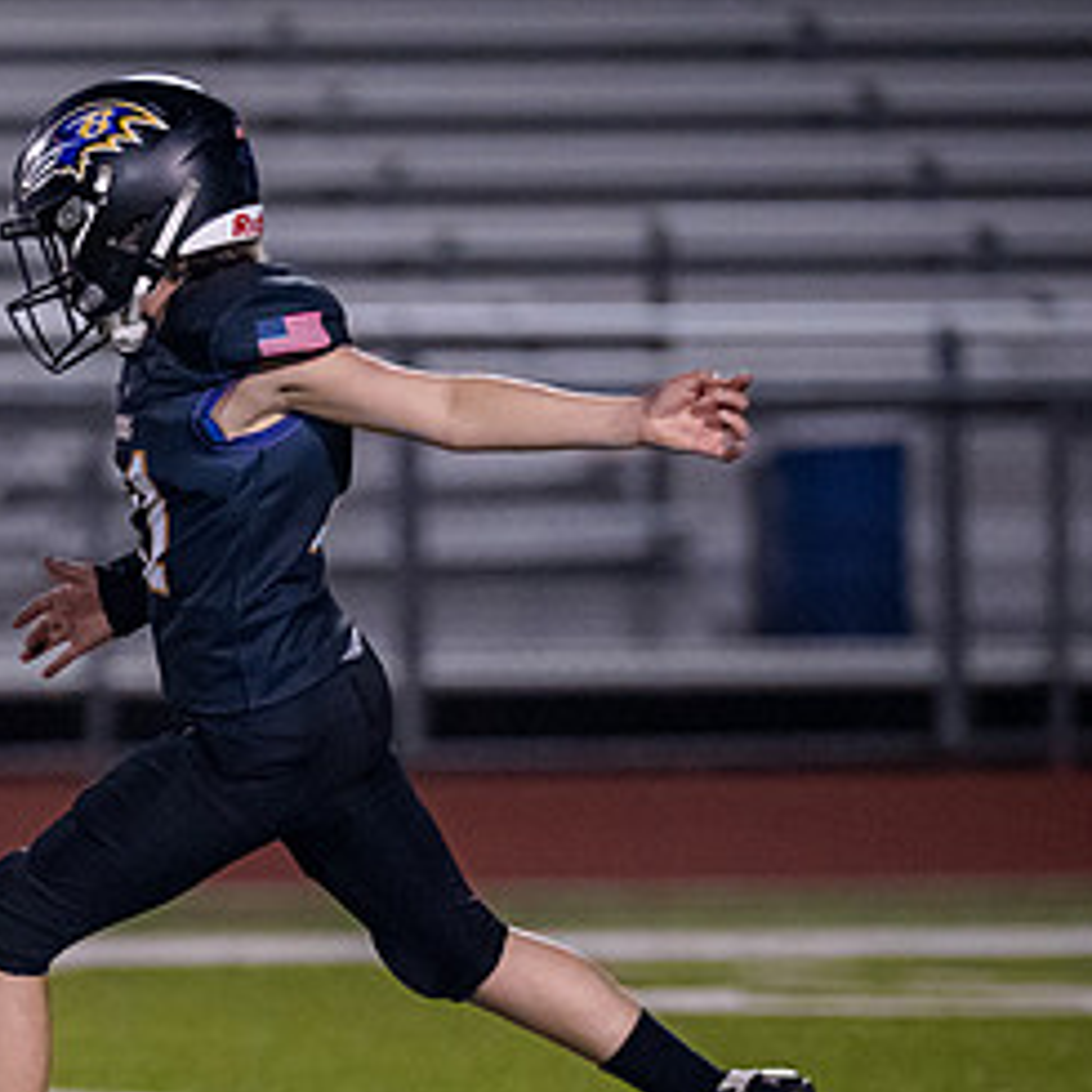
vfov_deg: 2.6
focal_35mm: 668
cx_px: 141
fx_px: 23841
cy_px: 841
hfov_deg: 2.6
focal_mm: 200
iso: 2500
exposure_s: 1/1000
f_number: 2.8
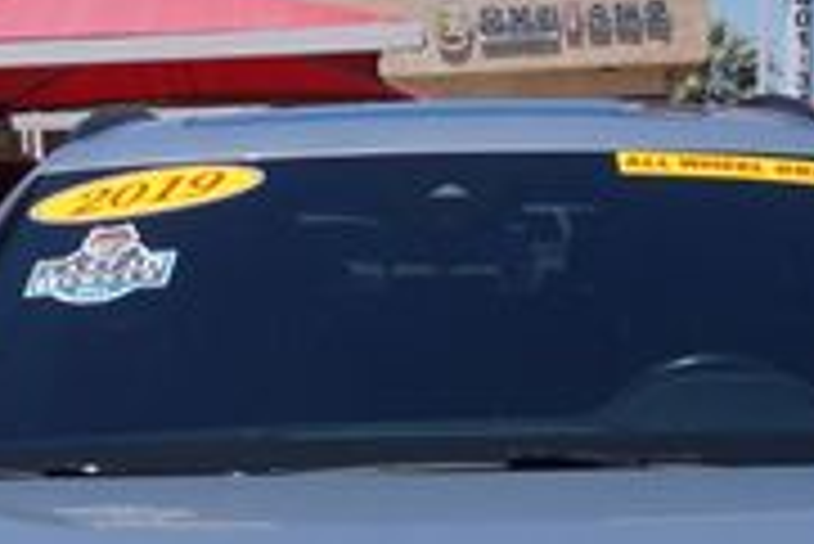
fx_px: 2399
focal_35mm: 106
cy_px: 949
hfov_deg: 19.3
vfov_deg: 12.0
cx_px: 378
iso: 100
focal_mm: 20
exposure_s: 1/250
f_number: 11
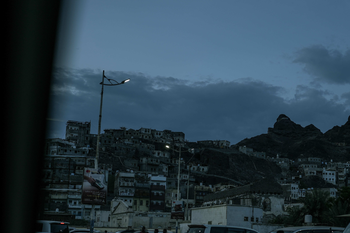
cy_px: 141
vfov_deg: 24.6
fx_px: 535
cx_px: 258
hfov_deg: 35.5
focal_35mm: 55
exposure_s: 1/320
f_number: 1.6
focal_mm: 35
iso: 100
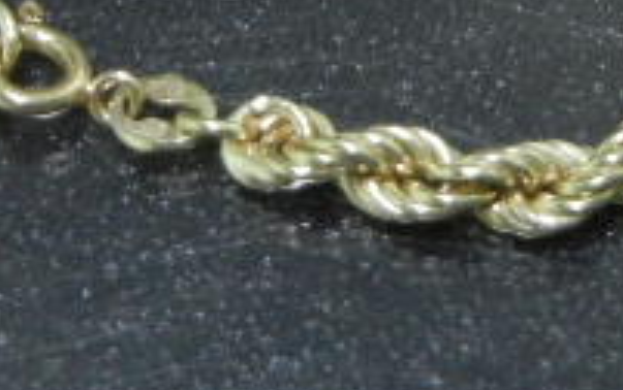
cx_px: 418
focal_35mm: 152
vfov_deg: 8.4
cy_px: -232
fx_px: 2583
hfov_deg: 13.7
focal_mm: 8.1
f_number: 7.6
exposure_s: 1/30
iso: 800
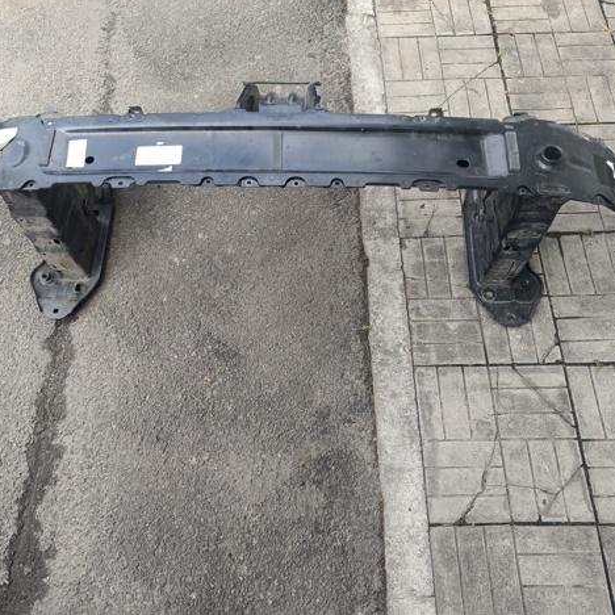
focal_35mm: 29
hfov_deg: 55.6
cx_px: 288
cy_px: 302
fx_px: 583
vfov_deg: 55.6
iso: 50
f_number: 1.65
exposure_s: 1/117
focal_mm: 6.14
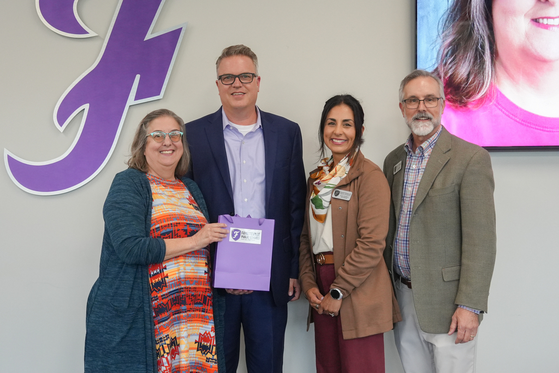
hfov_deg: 36.2
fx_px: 854
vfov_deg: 24.6
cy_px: 186
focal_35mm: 55
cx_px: 280
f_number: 4
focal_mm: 37
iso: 2000
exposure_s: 1/160
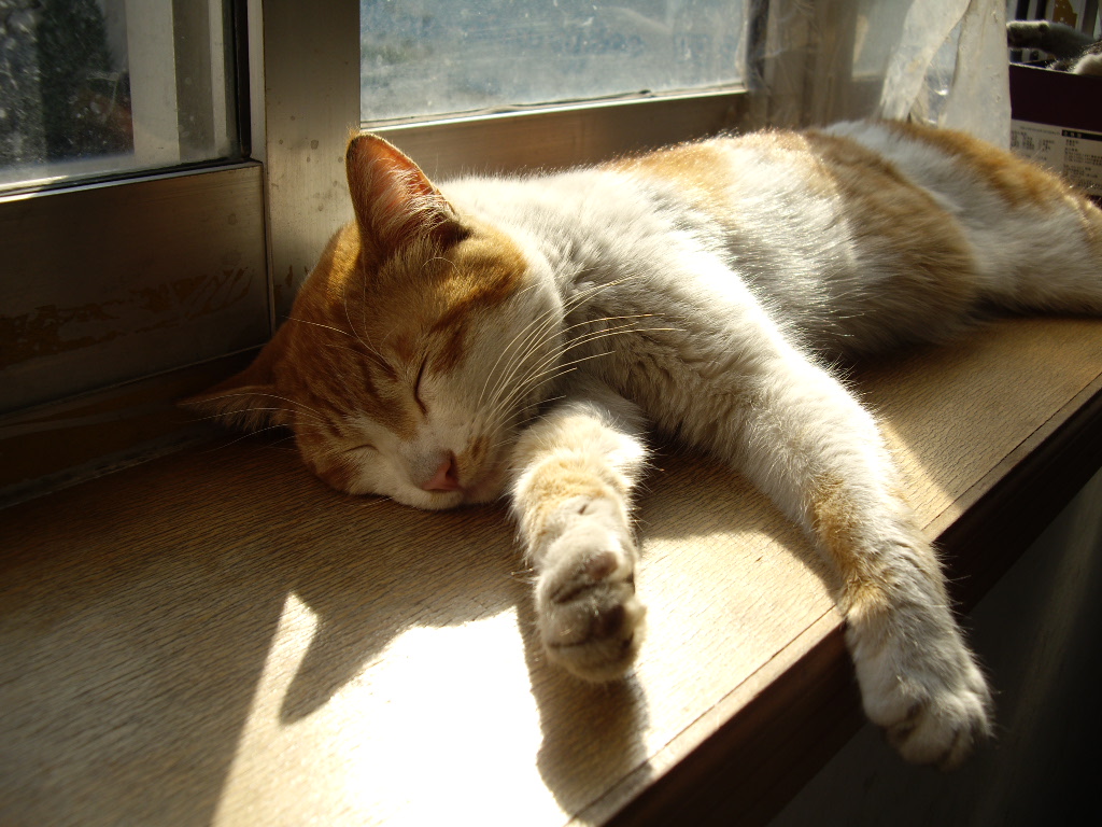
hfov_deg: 49.0
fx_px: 1210
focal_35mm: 38
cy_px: 414
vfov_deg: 37.7
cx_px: 551
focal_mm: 7.9
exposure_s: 1/400
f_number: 2.8
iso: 64
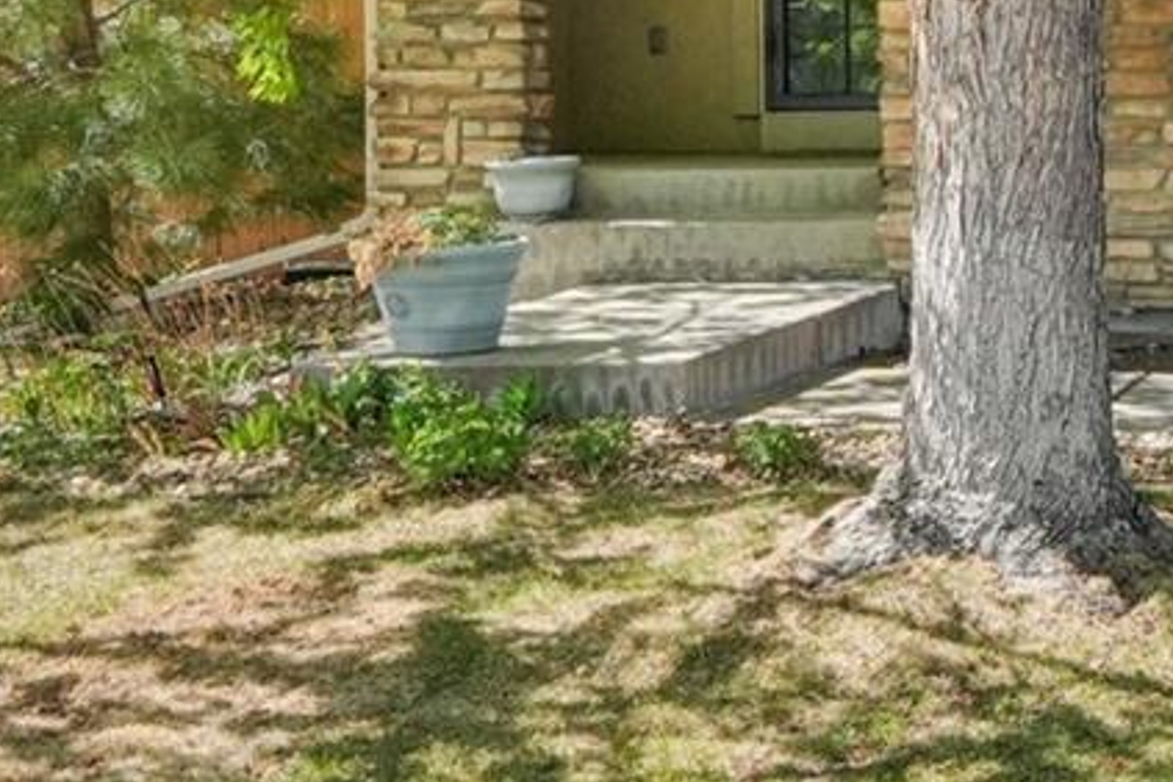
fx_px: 2884
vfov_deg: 13.7
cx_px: 1841
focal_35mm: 89
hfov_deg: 19.5
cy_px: -660
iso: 800
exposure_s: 1/500
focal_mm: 15.6
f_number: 8
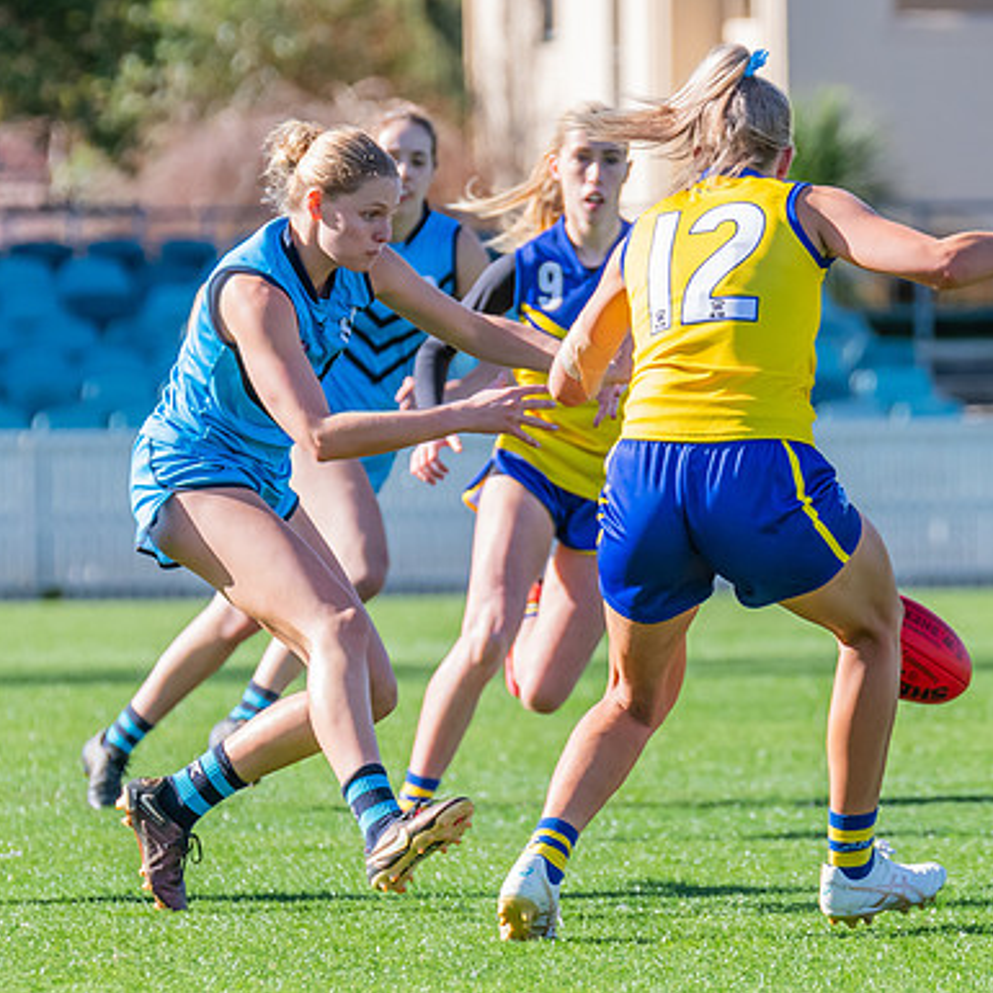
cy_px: 530
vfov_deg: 2.4
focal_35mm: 739
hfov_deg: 2.4
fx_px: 23984
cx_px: 638
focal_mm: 330
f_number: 8
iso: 800
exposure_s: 1/1250
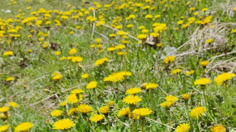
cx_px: 120
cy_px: 139
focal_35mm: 40
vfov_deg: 27.5
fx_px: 250
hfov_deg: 50.5
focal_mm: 5.52
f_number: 1.9
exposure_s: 1/5376
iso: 50
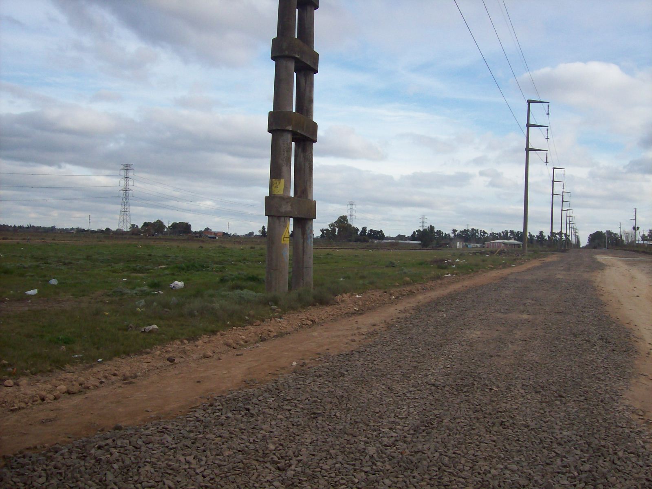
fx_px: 678
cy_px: 244
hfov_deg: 51.4
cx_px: 326
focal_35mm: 36
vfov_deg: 39.7
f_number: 4.8
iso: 80
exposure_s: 1/447
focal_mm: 6
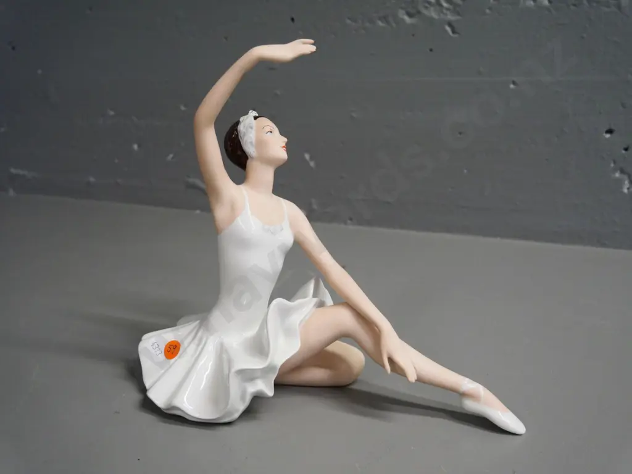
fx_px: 657
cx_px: 316
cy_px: 237
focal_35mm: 36
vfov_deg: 39.7
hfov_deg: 51.4
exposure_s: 1/125
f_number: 4
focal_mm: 18
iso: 1600
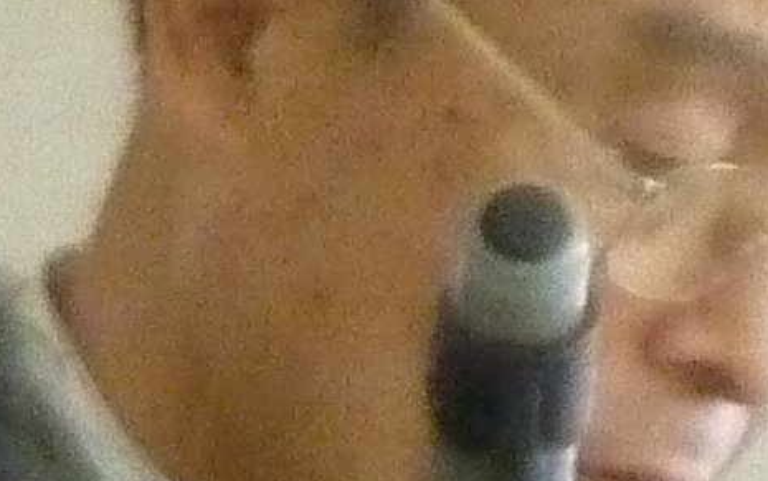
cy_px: 393
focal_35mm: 1232
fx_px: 25796
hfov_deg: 1.7
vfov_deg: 1.1
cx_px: 510
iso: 800
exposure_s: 1/60
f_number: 4.5
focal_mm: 24.1
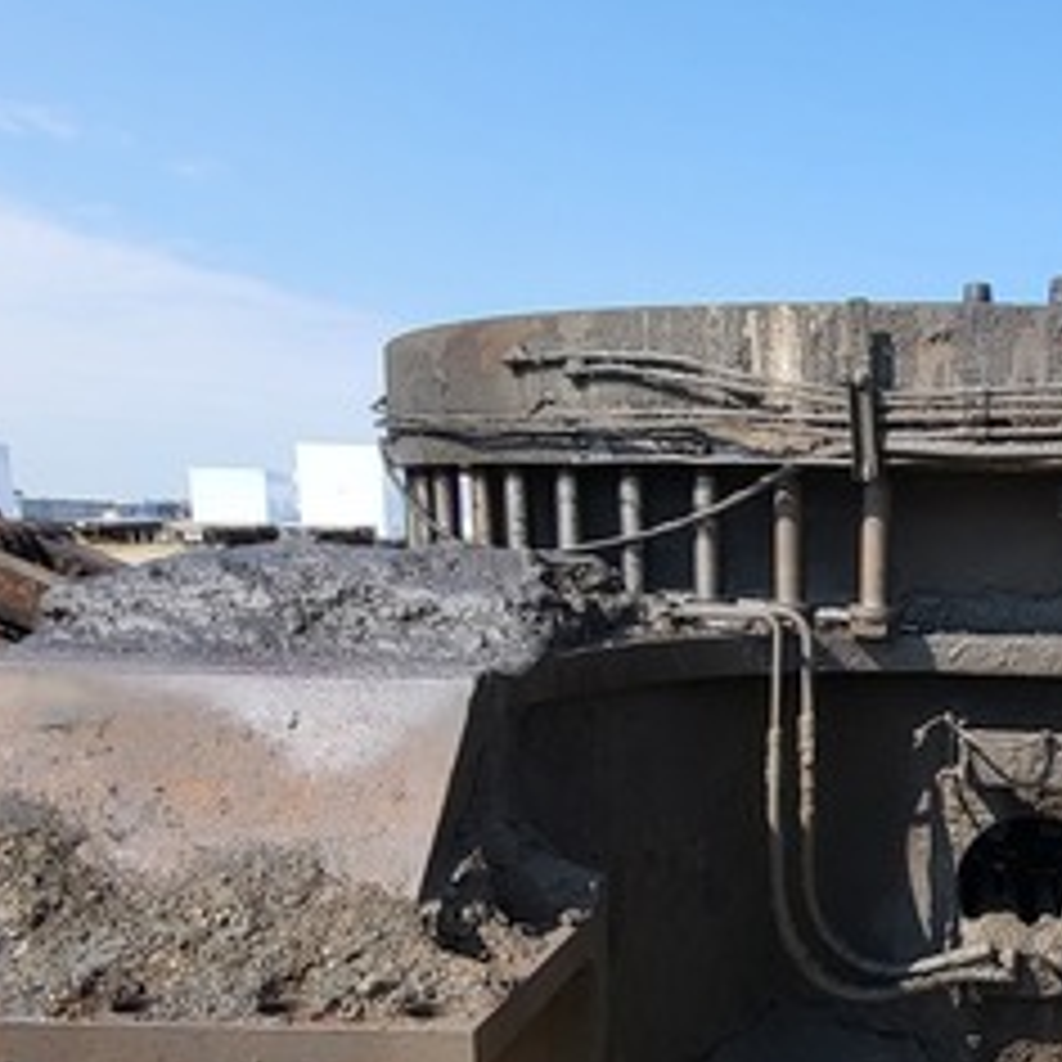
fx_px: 1354
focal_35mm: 39
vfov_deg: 41.9
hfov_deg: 38.2
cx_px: 1058
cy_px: 760
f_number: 2.2
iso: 32
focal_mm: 1.74
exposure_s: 1/720
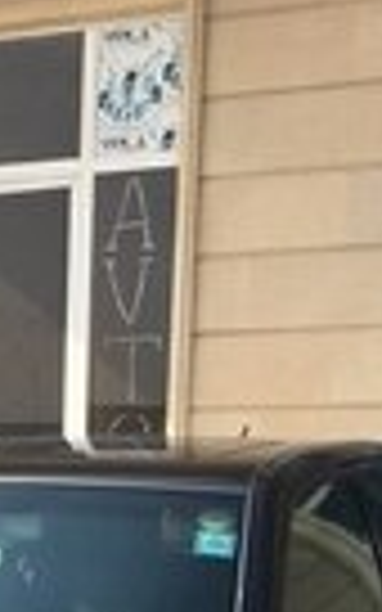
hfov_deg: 11.5
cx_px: -40
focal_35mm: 112
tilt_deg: -11.3
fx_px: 1866
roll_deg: -2.3
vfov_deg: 17.0
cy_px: 900
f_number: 2.2
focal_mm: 4.15
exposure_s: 1/699
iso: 25
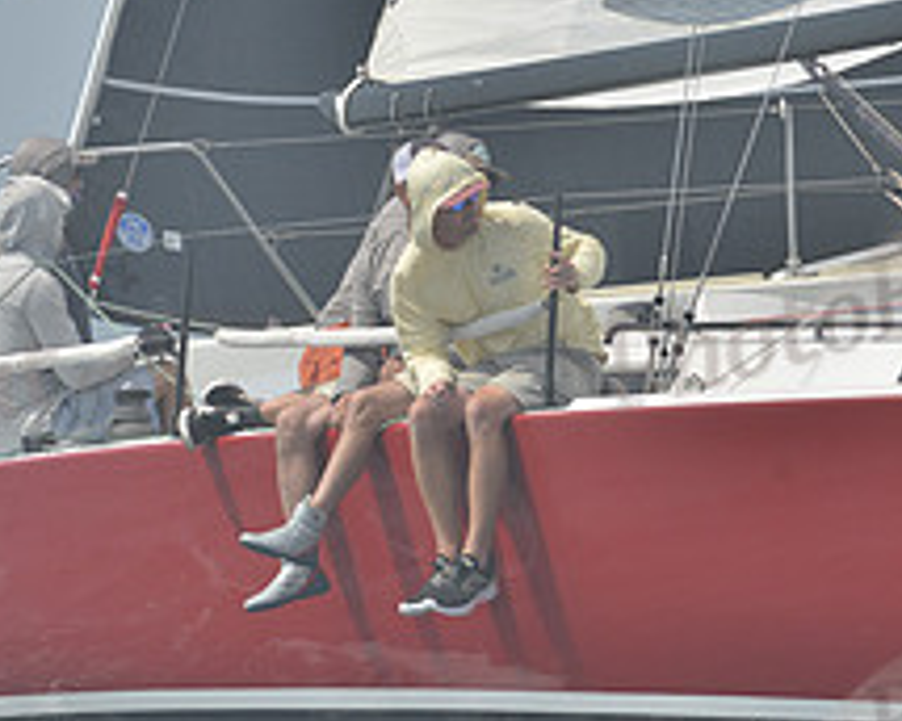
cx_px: 390
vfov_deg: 3.1
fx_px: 13535
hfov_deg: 3.8
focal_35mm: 507
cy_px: 145
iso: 280
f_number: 9
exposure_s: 1/1000
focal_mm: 200
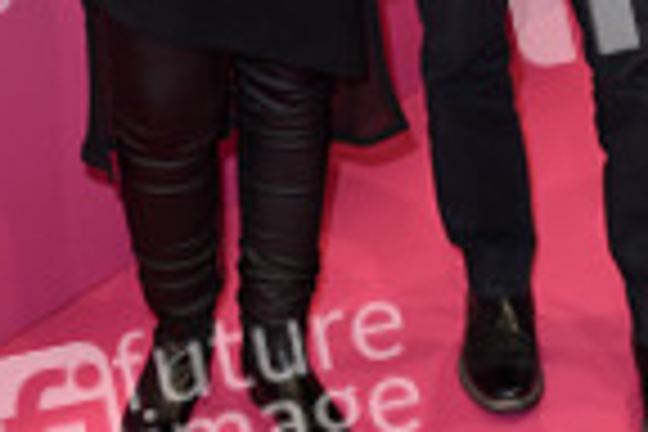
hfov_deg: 18.9
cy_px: -266
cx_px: 320
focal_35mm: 108
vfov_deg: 12.0
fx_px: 1944
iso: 500
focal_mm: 26
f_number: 6.3
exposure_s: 1/160
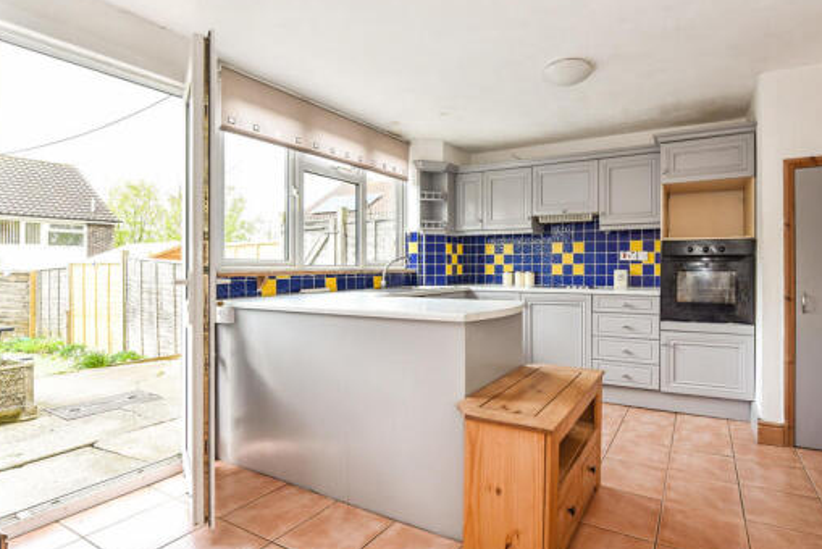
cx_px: 491
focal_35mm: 18
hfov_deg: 88.9
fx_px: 411
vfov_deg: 67.4
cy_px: 267
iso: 400
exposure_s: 1/80
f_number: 8
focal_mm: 14
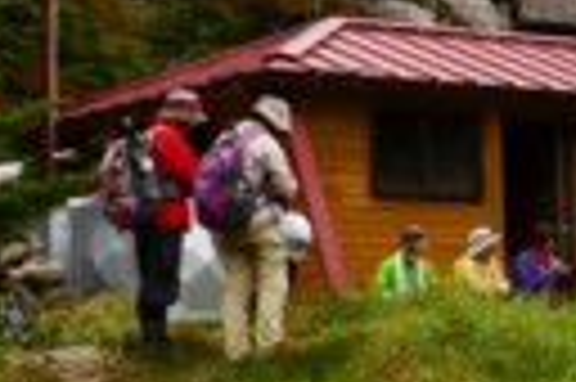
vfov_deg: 8.3
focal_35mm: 164
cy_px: 2
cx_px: 490
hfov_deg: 12.5
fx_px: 2614
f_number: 9.5
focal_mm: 35
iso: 200
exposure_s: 1/350
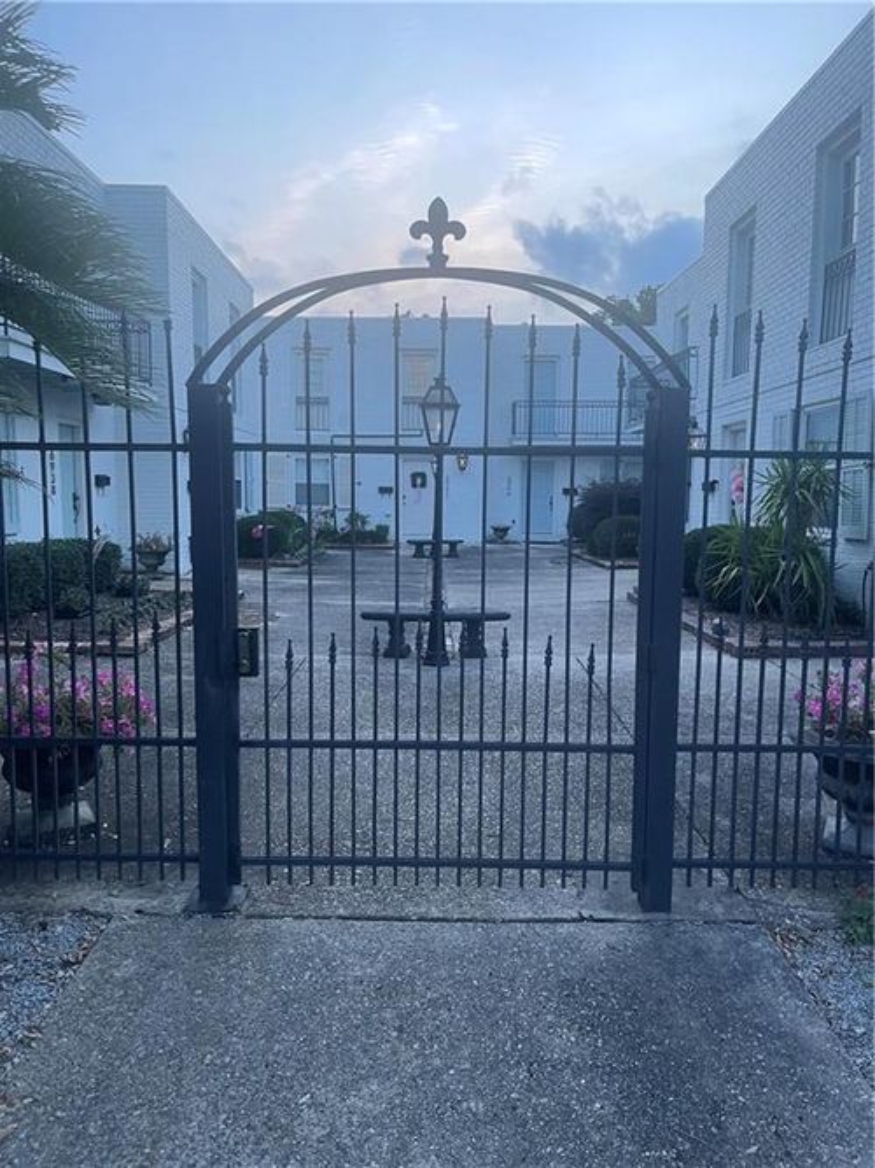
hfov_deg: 54.9
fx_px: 843
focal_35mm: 25
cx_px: 438
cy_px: 584
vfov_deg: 69.4
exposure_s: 1/84
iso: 125
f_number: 1.6
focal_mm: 5.1
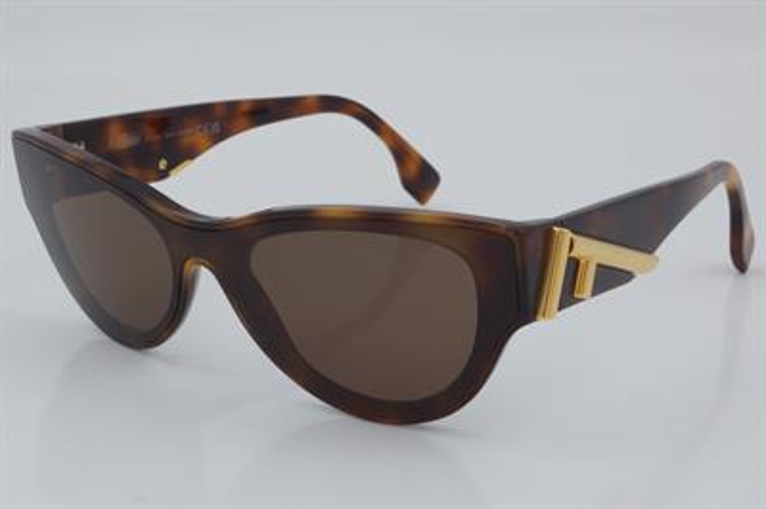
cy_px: 254
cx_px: 383
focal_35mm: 75
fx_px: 1594
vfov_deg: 18.2
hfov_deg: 27.0
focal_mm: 50
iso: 100
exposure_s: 1/4
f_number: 32
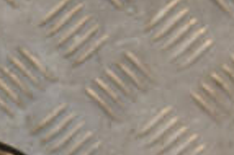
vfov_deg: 4.8
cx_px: 26
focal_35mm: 283
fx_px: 1838
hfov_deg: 7.3
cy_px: 312
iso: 800
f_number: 5.6
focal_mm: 45
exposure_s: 1/200
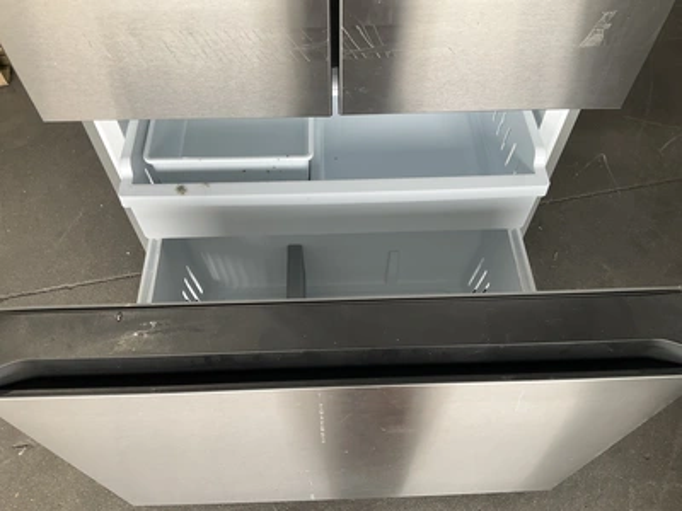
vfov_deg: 48.2
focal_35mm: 29
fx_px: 571
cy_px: 256
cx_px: 341
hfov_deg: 61.7
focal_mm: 3
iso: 32
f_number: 1.8
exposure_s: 1/122
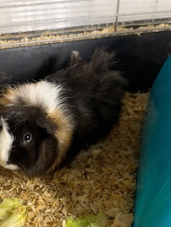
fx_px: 322
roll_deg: +1.6
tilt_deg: -36.1
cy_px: 167
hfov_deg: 29.3
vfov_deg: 38.0
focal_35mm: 49
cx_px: 47
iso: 640
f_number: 1.48
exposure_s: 1/30
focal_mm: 6.93
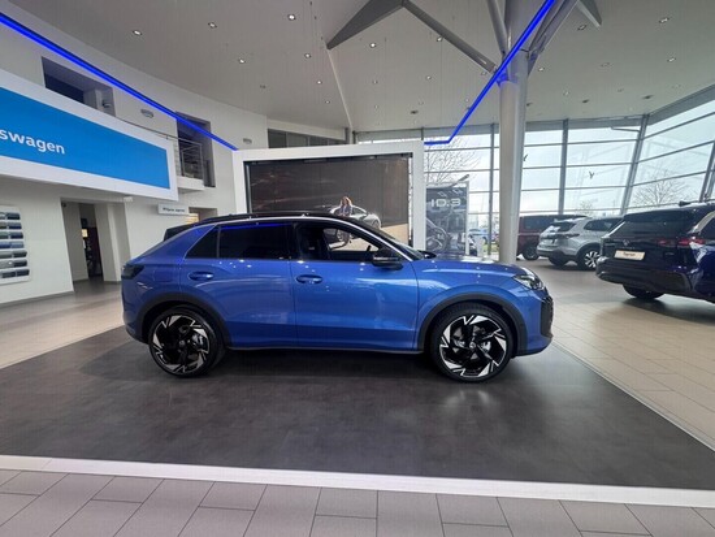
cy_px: 268
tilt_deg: -6.9
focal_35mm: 14
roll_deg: +1.5
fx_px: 289
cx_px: 358
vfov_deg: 85.7
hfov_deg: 102.0
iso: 200
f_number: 2.2
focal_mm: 2.22
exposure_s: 1/100
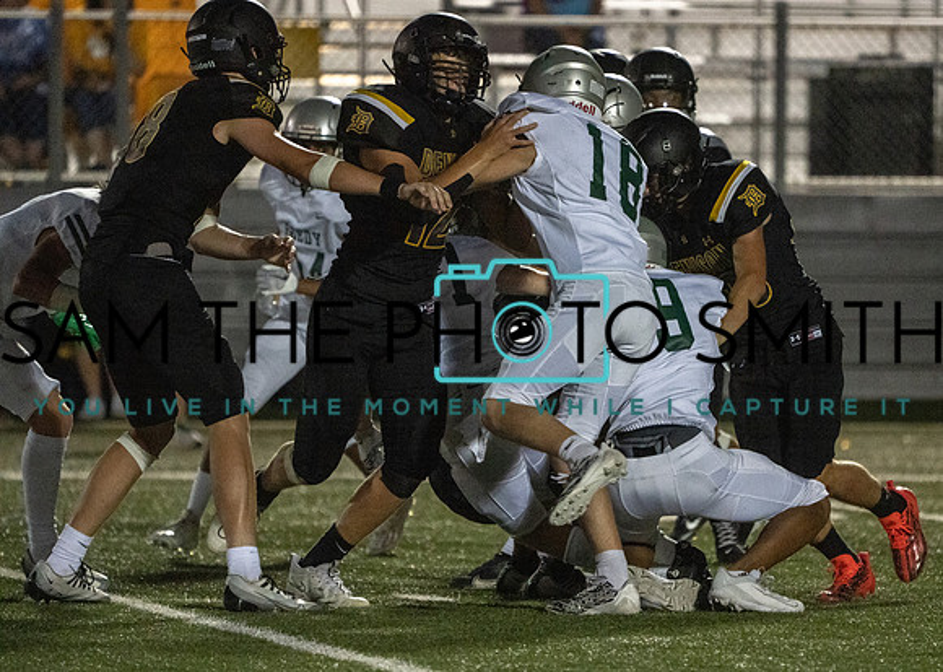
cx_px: 589
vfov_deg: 3.4
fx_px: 11195
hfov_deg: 4.8
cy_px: 393
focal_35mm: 418
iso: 20000
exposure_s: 1/1000
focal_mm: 342
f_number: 5.6
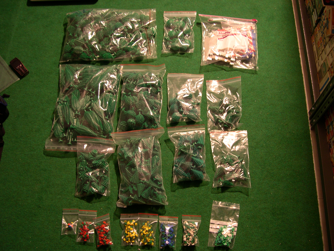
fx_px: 367
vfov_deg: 37.7
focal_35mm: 38
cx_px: 167
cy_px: 126
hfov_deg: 49.0
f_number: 2.8
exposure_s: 1/4.9
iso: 113
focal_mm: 8
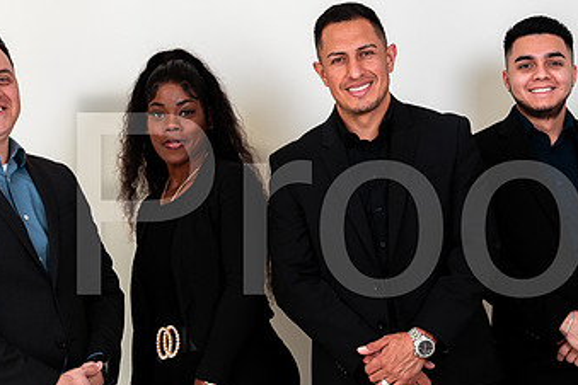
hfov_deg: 20.2
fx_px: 1621
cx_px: 363
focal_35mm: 101
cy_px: 207
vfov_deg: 13.6
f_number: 5.6
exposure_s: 1/160
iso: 200
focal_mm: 59
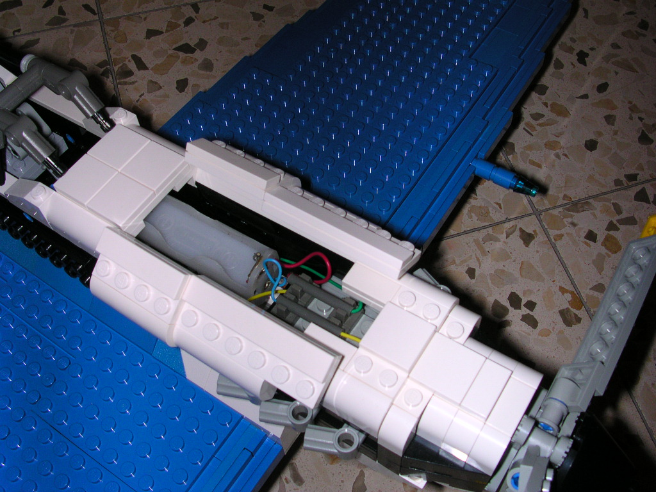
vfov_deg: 38.7
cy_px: 246
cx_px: 328
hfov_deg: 50.1
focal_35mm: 37
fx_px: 701
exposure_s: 1/60
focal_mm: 5.6
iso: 100
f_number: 4.5
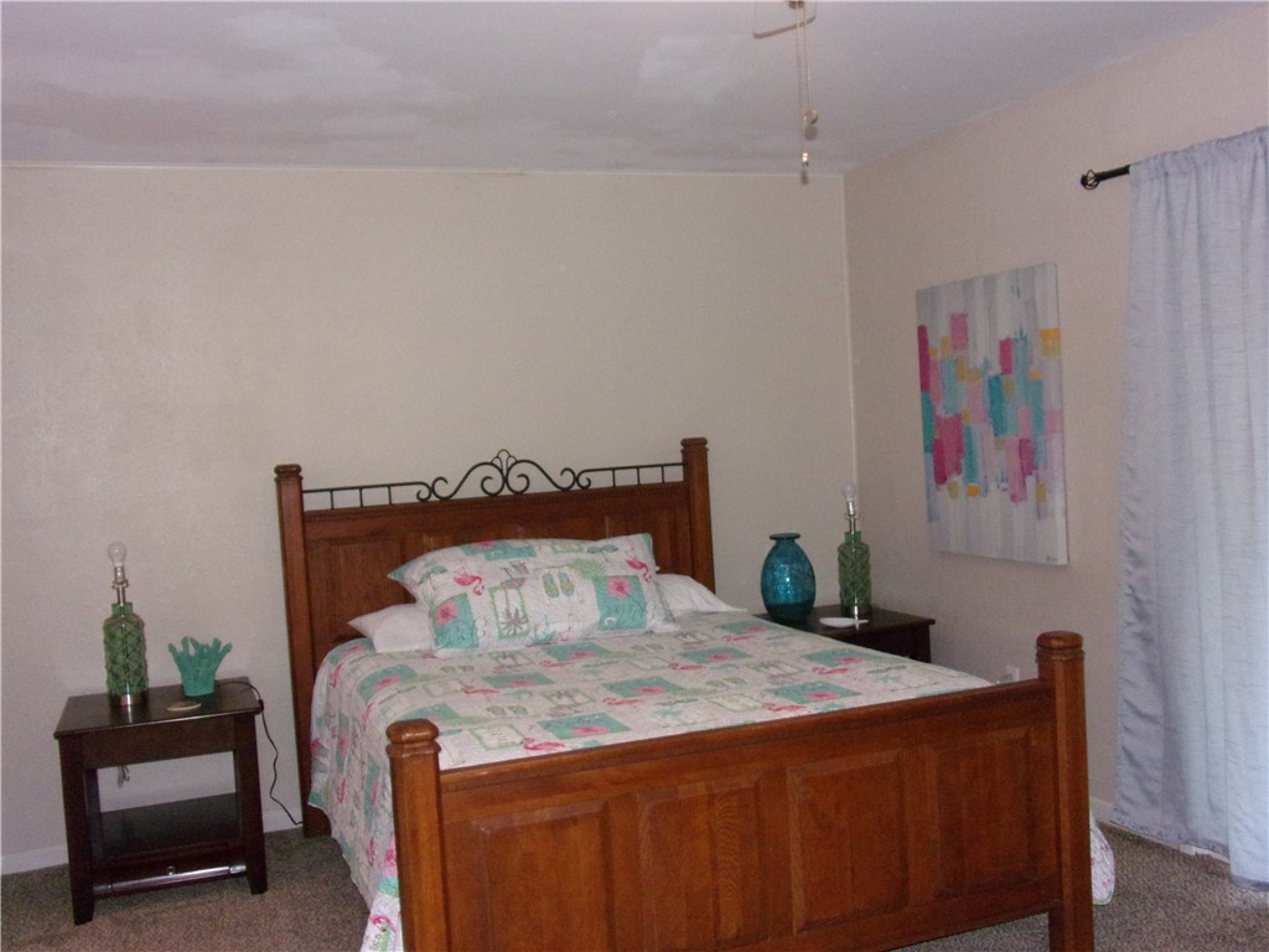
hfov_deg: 55.4
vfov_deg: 42.9
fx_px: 1210
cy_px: 476
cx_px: 634
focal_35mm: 33
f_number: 3.7
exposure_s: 1/34
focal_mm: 5.9
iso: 400
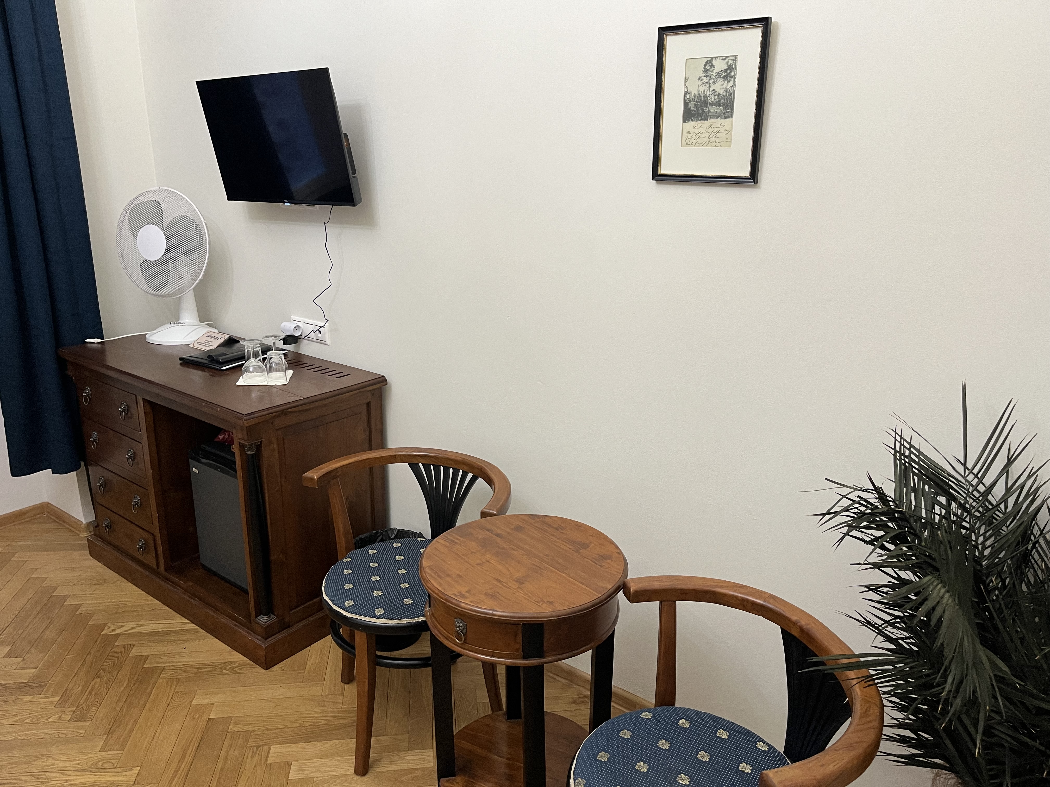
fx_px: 789
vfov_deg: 53.1
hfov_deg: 67.3
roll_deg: +0.1
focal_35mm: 26
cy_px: 394
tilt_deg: -17.4
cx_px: 525
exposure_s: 1/50
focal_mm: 5.1
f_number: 1.6
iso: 125
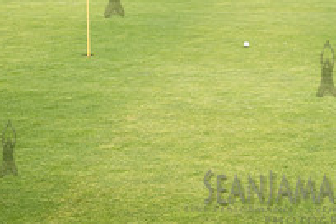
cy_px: -70
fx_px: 1279
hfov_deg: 14.6
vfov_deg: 9.8
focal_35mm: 137
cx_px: 372
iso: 200
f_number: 7.1
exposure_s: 1/250
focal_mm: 35
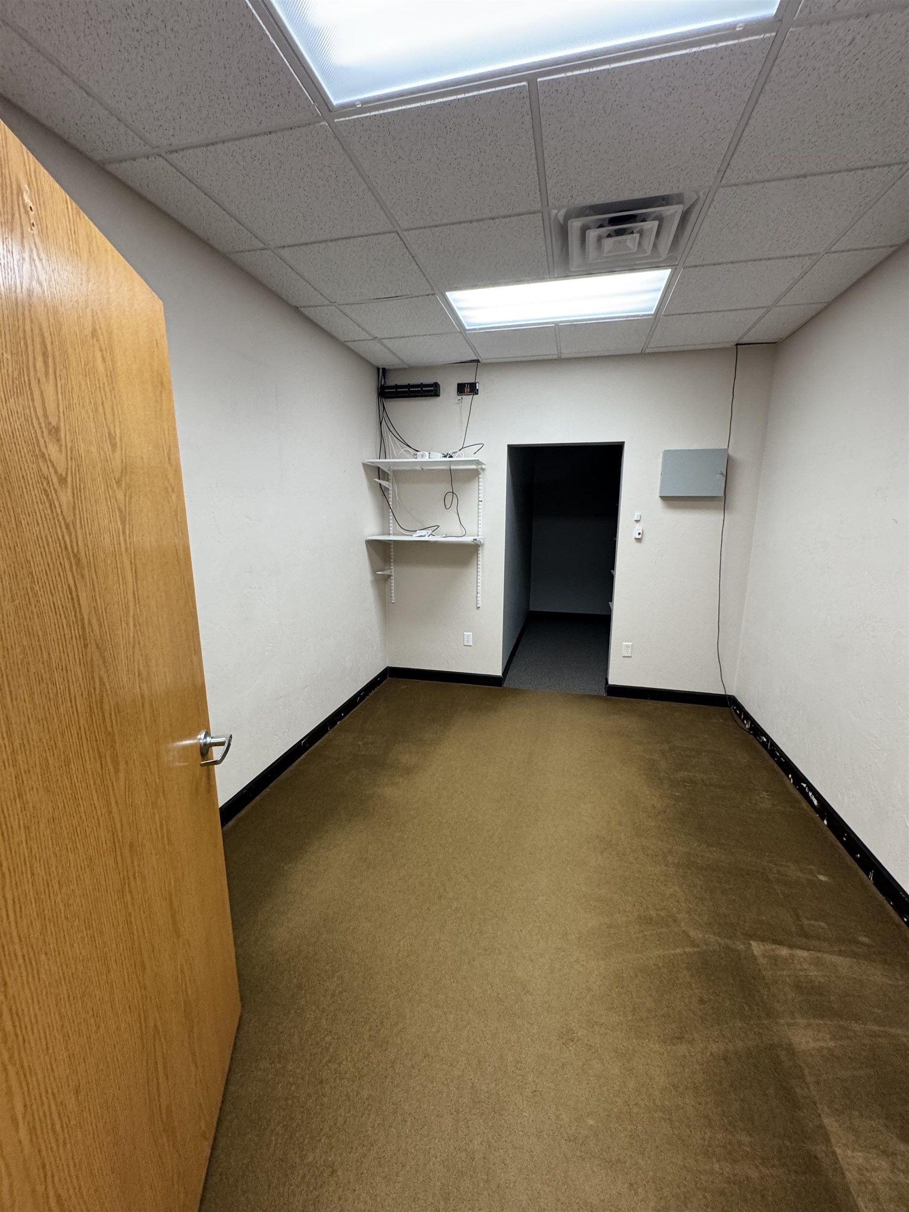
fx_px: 490
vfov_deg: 102.1
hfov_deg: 85.7
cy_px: 606
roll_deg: +0.8
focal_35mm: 14
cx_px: 454
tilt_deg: -10.3
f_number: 2.2
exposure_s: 1/120
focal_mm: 2.22
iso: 200
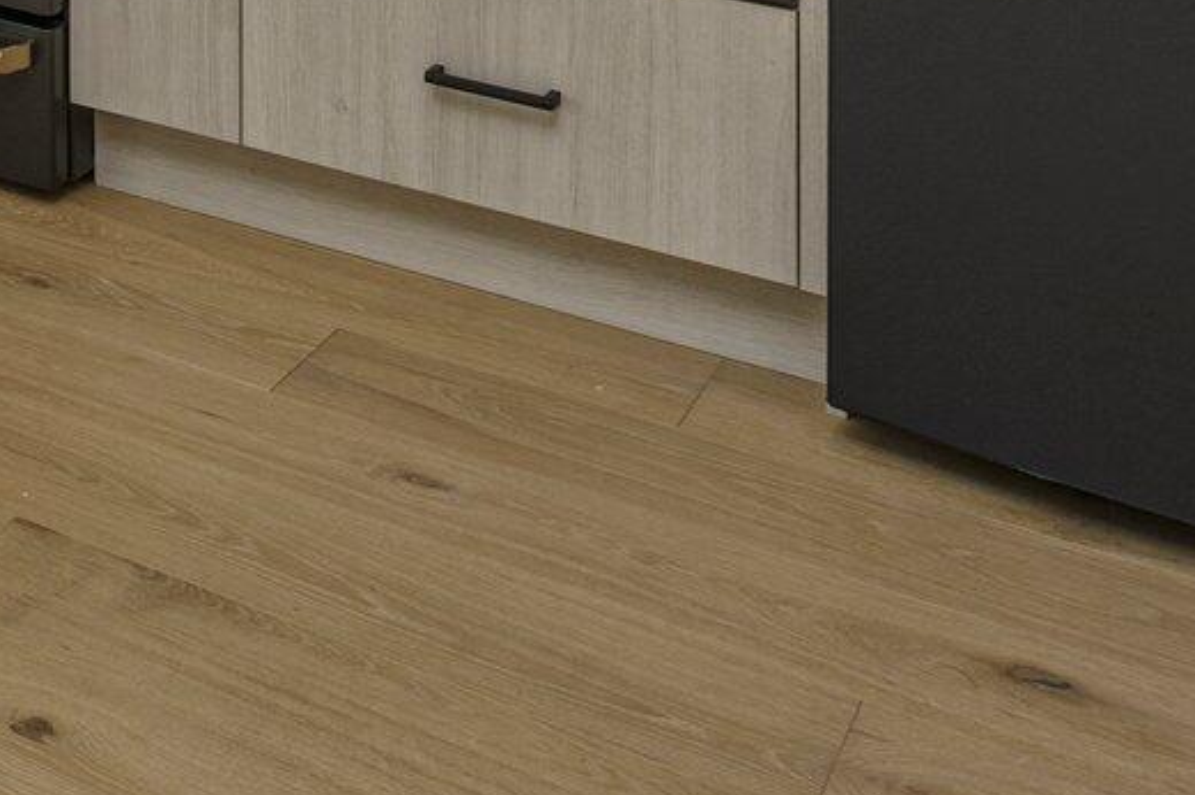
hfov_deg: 25.9
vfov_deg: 16.2
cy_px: -746
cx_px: -349
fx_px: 2223
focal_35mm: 67
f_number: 13
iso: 400
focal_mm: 17
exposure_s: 1/8
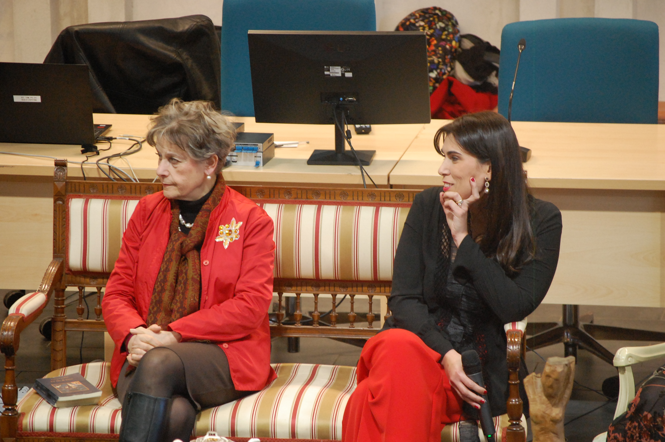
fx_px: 4429
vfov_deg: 5.7
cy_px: 221
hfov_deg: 8.6
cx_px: 332
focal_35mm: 240
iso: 1600
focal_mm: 160
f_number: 5.3
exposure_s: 1/40
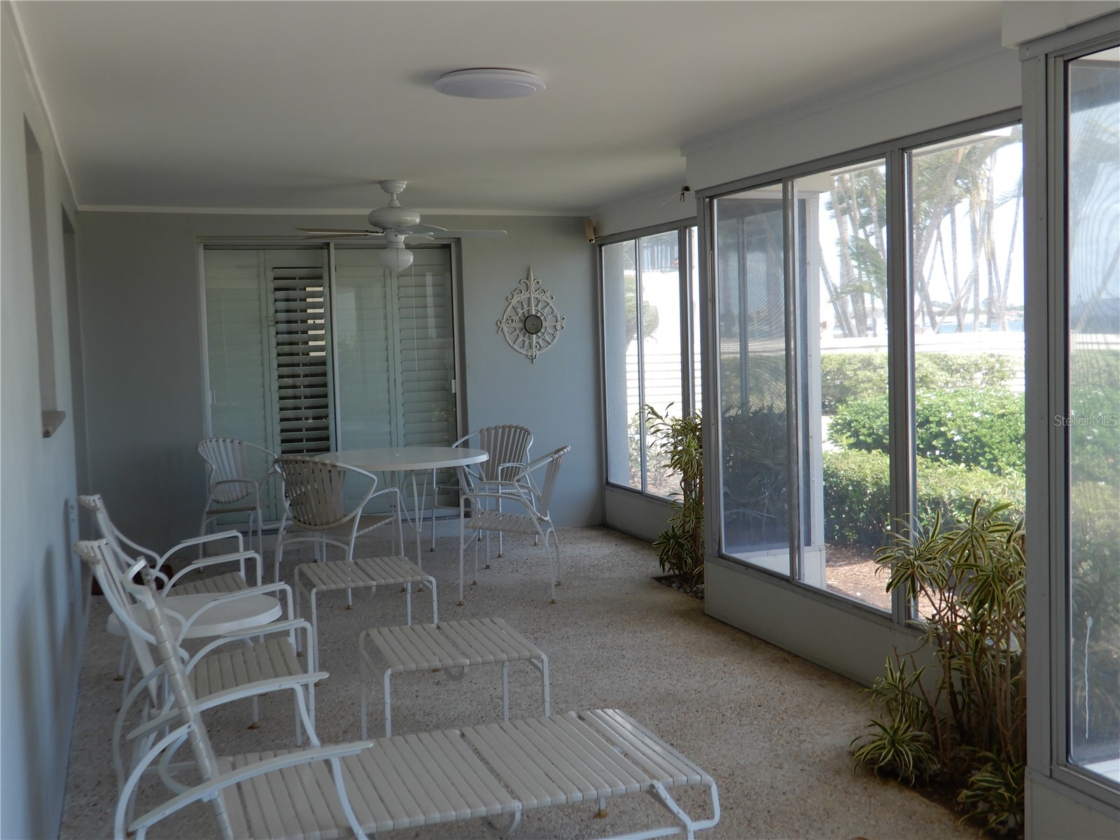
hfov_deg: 49.0
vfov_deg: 37.7
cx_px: 560
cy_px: 420
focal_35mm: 38
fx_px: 1229
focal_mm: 6.8
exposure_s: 1/100
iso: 80
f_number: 4
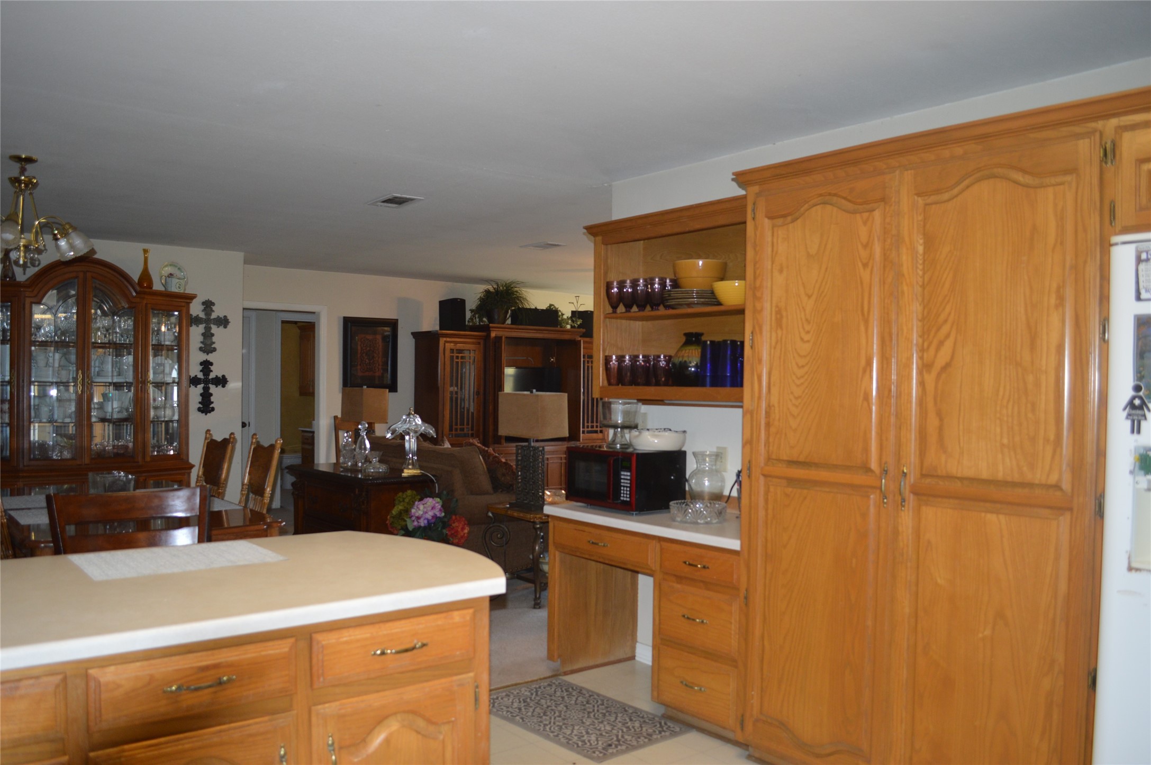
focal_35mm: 27
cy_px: 382
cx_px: 576
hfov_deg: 67.4
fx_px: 862
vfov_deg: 47.8
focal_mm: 18
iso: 450
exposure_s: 1/60
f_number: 3.5
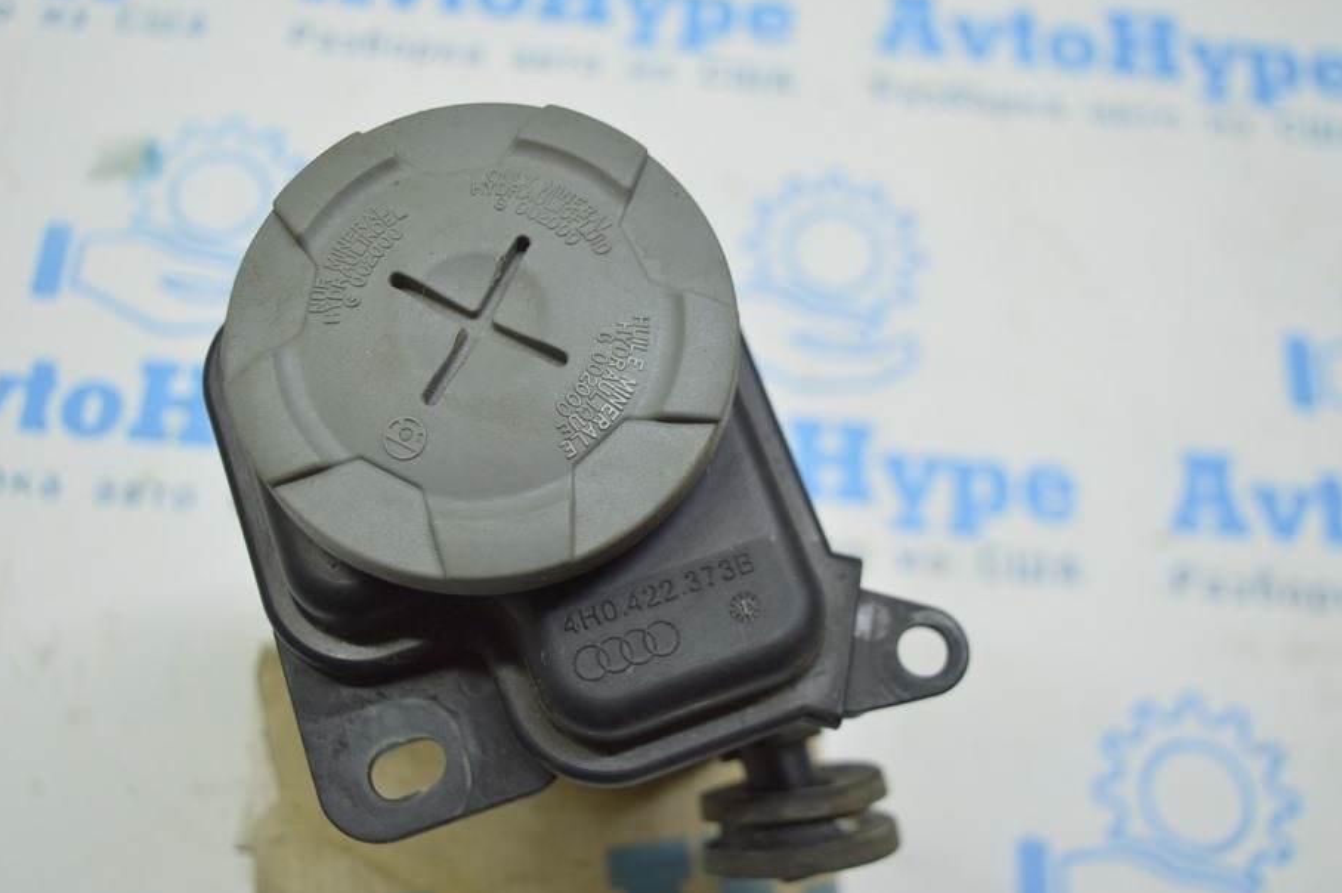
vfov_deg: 30.4
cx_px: 588
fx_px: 1639
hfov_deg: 44.4
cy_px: 400
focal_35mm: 44
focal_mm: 26
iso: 400
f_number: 4
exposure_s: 1/60
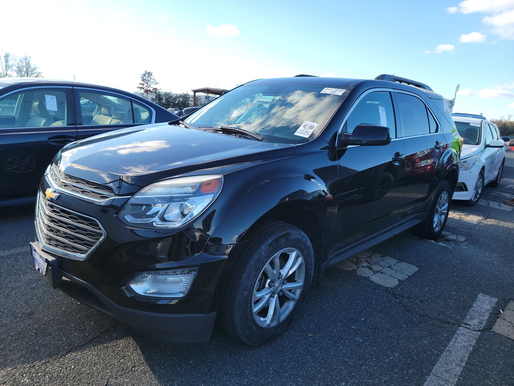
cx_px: 257
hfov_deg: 71.6
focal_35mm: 24
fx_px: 356
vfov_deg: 56.8
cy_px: 193
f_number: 1.8
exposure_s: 1/265
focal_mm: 6.7
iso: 50
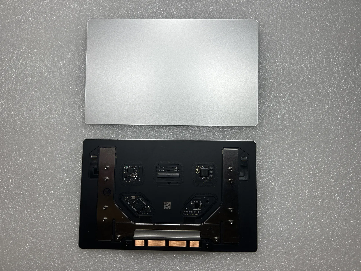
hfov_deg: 67.3
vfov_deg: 53.1
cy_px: 136
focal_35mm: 26
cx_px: 180
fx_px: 271
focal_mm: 5.7
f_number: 1.5
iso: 50
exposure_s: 1/591
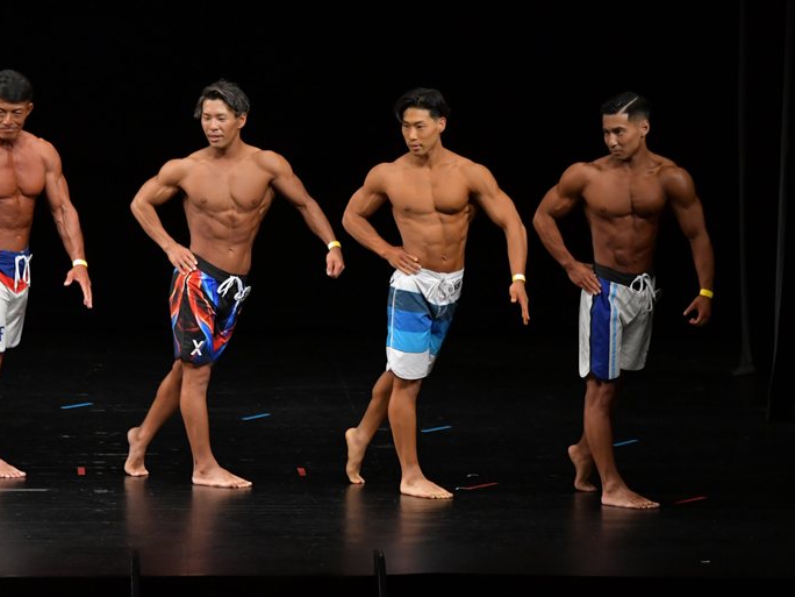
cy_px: 299
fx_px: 5627
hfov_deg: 8.1
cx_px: 390
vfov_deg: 6.1
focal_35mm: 245
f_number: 5.6
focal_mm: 150
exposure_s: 1/400
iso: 3200
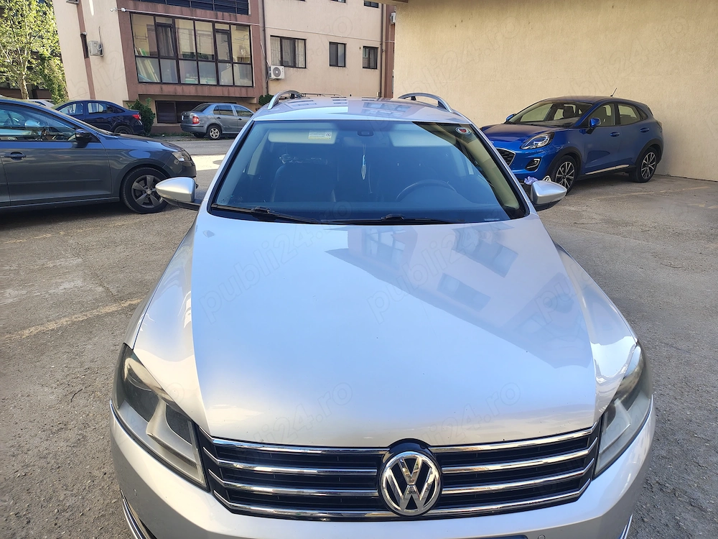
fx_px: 498
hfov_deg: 71.6
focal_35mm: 24
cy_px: 270
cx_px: 359
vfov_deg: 56.8
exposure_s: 1/308
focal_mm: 5.56
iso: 100
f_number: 1.8
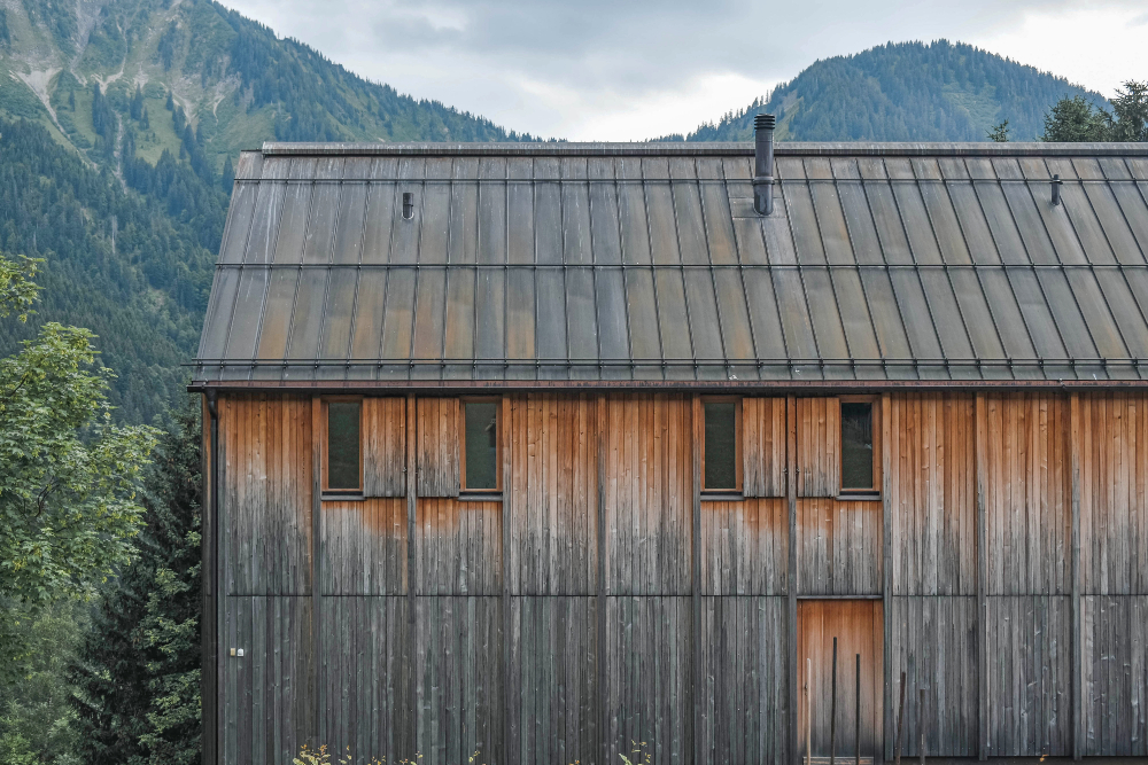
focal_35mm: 46
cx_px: 574
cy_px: 382
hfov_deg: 42.3
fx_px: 1483
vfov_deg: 29.0
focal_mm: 31
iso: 100
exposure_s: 1/160
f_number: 6.3
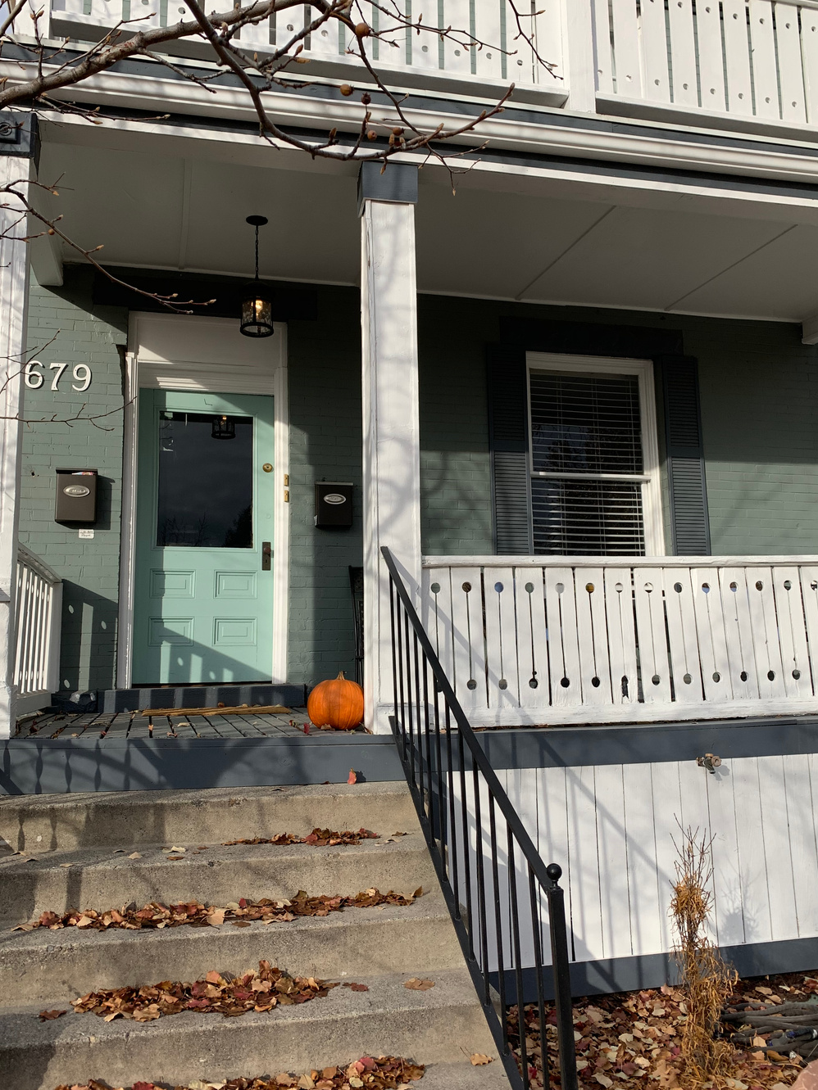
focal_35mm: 30
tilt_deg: +9.5
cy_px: 531
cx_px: 407
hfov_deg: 46.8
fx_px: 945
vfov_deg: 60.0
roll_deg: +1.3
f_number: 1.8
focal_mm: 4.25
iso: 25
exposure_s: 1/1634
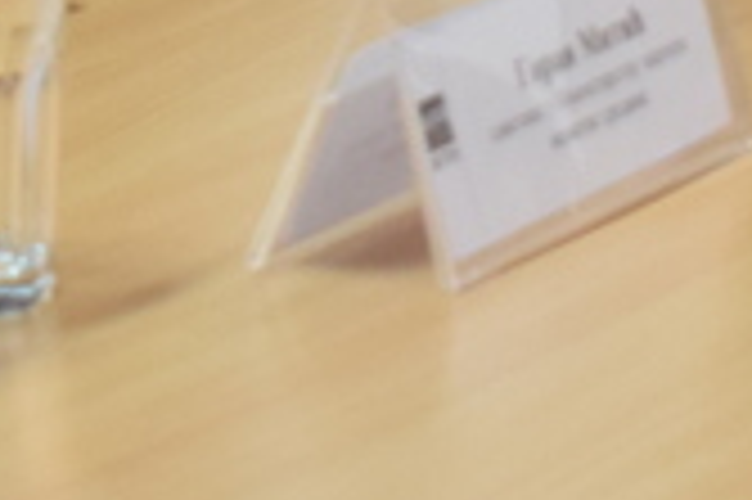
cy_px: -885
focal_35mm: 414
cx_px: 441
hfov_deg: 5.0
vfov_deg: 3.3
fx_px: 8641
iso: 1400
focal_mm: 45
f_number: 5
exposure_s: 1/30
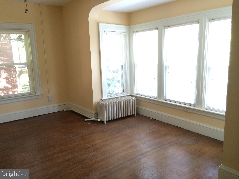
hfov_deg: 60.0
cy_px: 90
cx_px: 120
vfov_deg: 46.8
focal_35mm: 30
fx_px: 207
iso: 160
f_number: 2.2
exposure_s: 1/30
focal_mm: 4.12
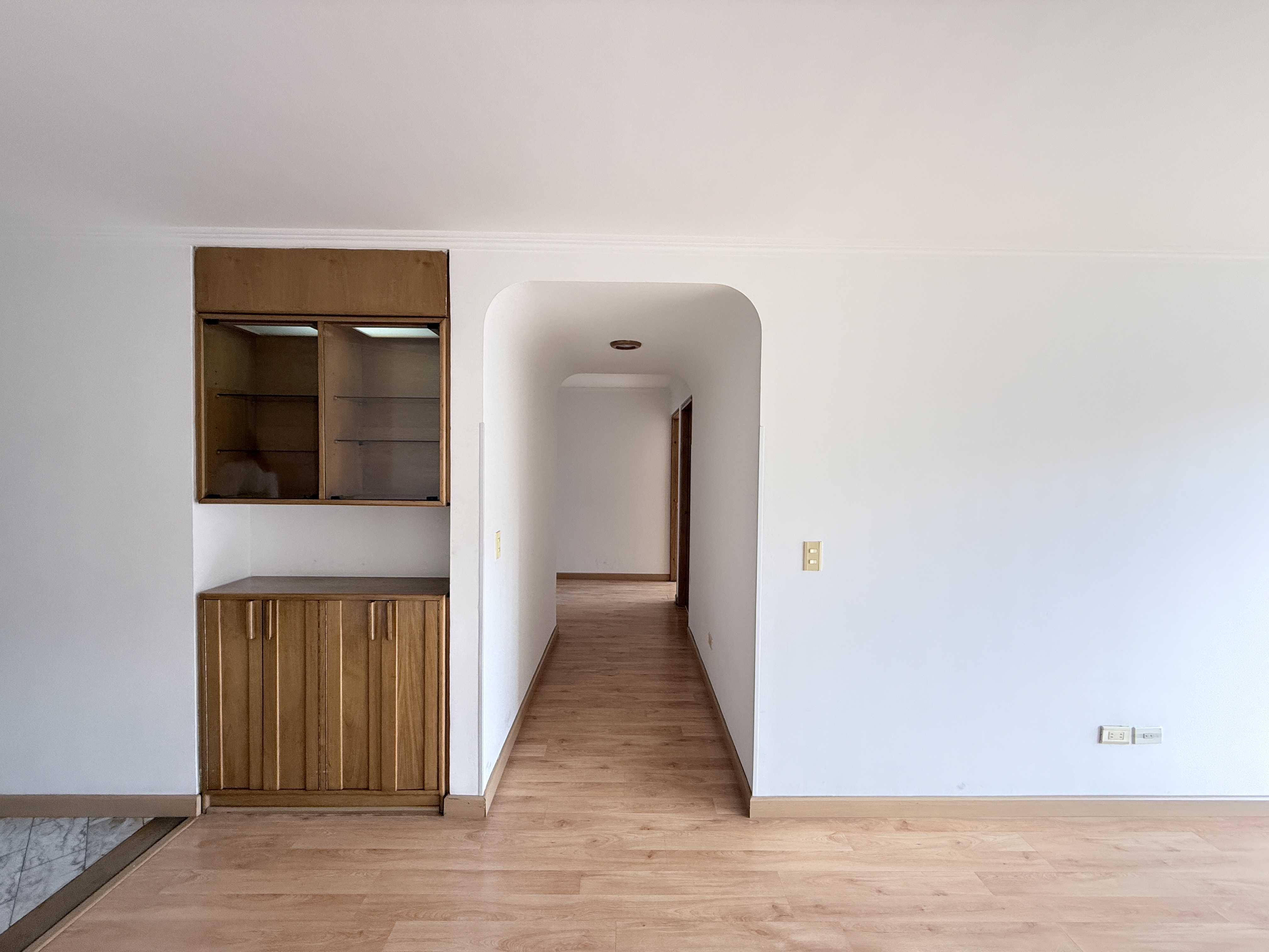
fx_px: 513
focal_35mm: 14
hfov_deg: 102.1
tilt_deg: -0.7
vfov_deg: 85.7
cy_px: 476
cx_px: 634
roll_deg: -0.9
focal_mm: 2.22
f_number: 2.2
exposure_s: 1/99
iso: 250
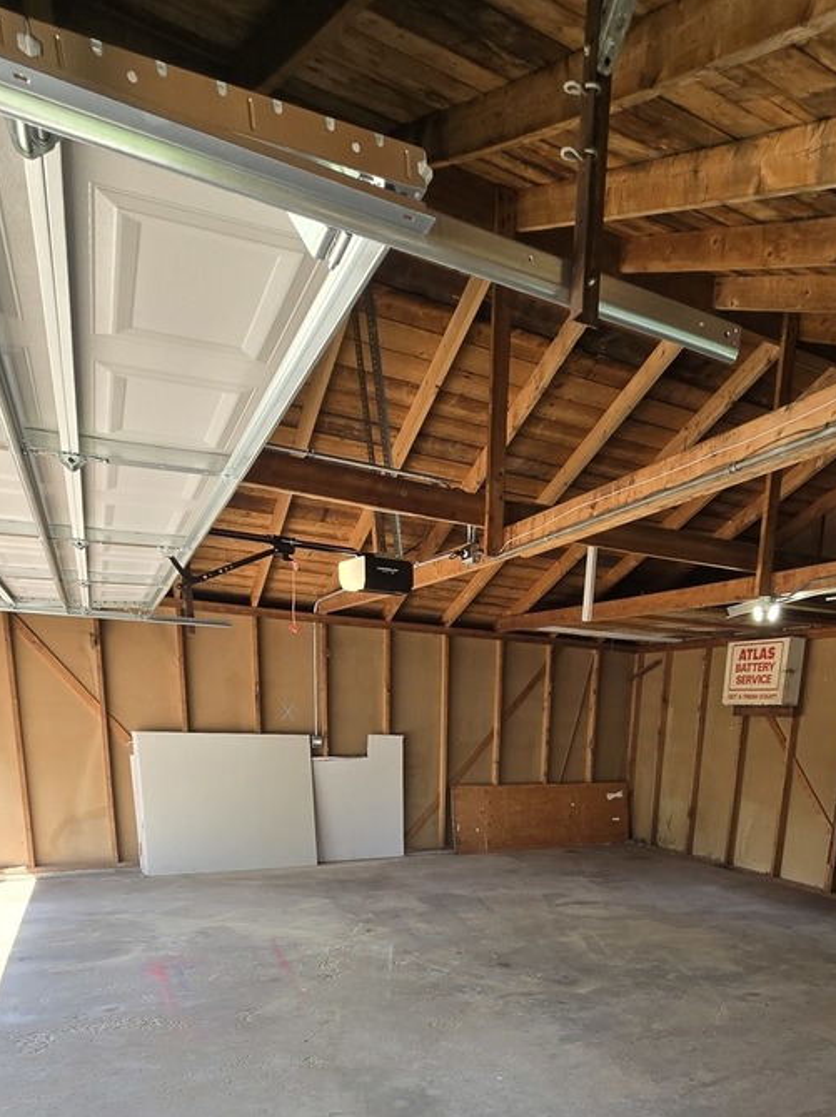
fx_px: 677
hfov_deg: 62.7
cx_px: 511
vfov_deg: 71.3
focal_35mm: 21
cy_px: 888
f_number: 2.2
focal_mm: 2.2
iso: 50
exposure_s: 1/125
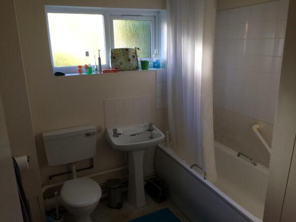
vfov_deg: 48.2
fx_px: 248
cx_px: 148
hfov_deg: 61.7
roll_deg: +2.7
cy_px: 111
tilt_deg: -16.5
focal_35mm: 29
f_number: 2.2
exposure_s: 1/40
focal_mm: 4.15
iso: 40
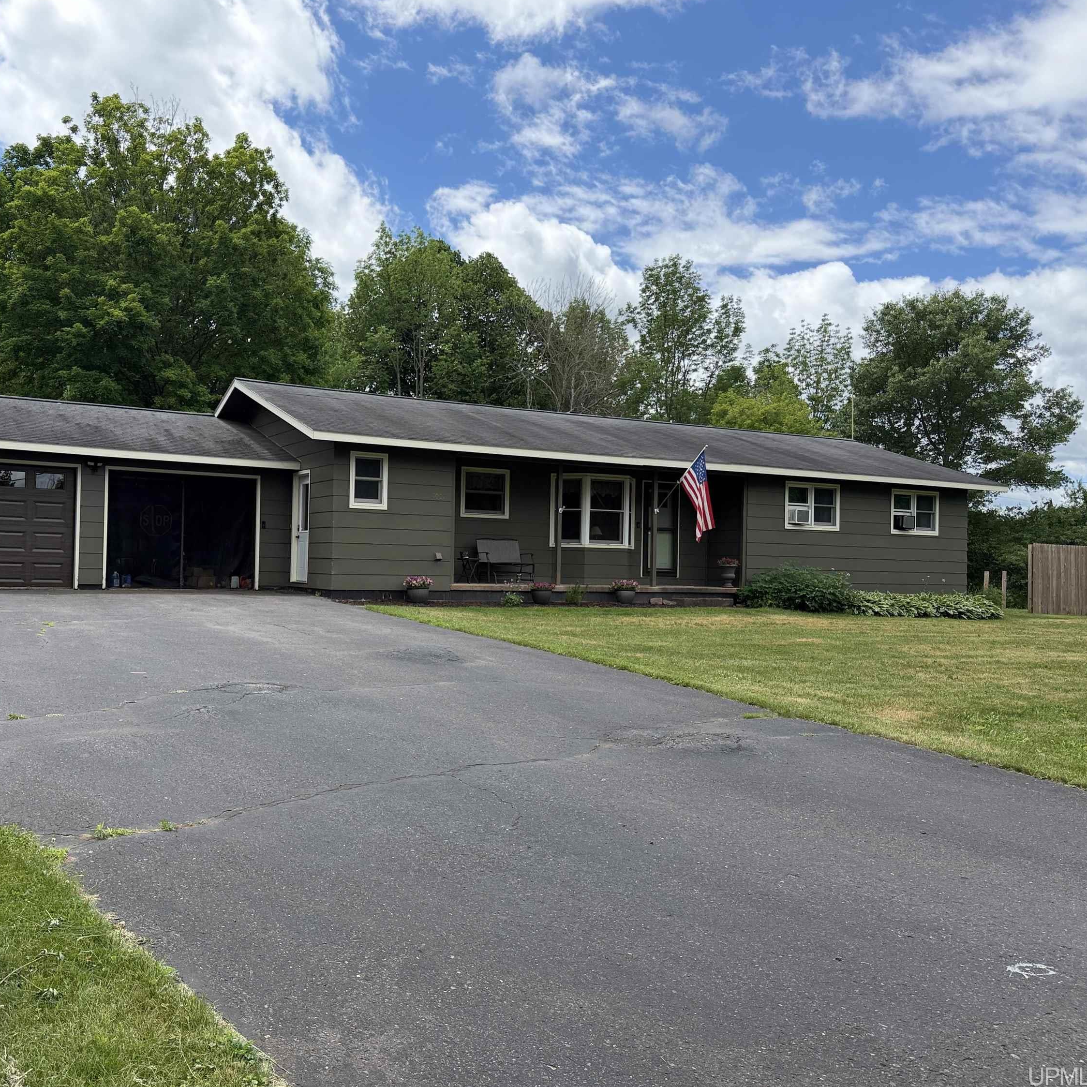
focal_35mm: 29
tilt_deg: +1.3
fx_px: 1030
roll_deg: -1.4
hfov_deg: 55.1
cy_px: 543
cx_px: 419
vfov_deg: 55.6
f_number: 1.78
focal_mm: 6.76
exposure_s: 1/4167
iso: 100
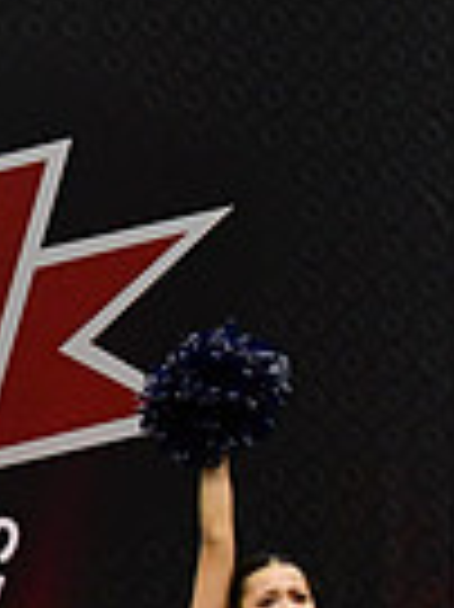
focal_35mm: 463
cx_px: -746
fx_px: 8109
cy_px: 655
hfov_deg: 3.2
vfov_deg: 4.3
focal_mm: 75
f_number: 4
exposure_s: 1/500
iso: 4000
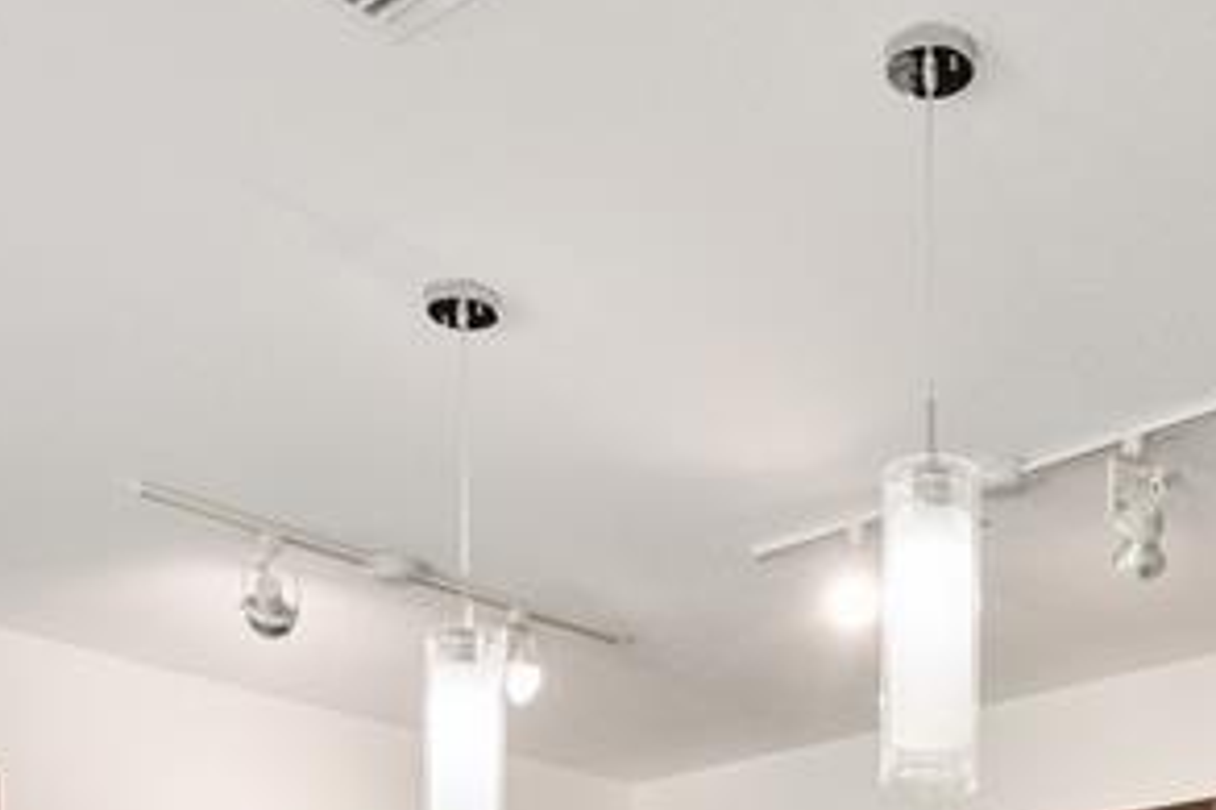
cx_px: 905
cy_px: 1230
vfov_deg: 20.5
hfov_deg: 34.9
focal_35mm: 56
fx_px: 1890
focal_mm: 16
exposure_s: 1/60
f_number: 10
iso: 2000
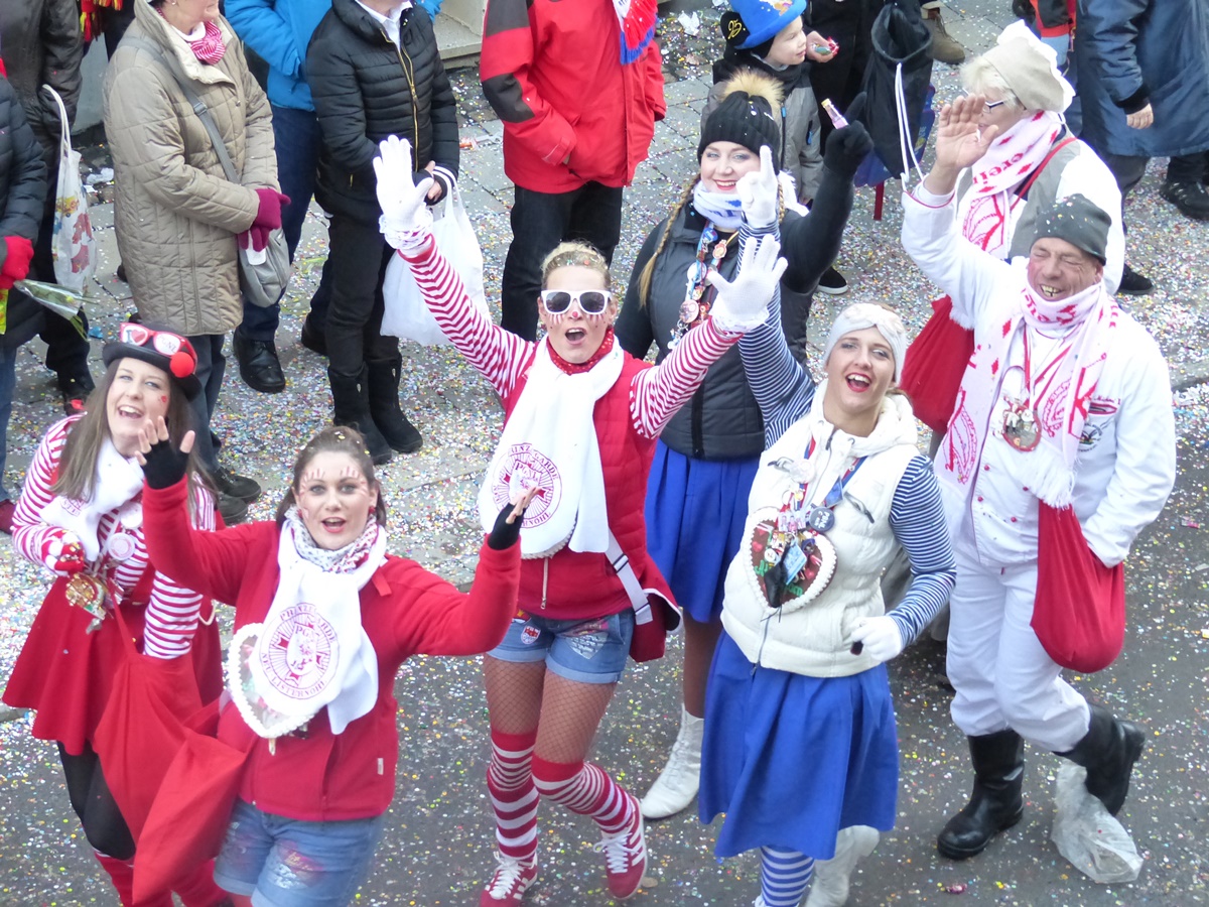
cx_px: 604
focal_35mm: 109
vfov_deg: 13.6
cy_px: 454
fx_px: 3807
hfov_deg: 18.0
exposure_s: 1/250
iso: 800
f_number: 2.8
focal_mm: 19.6
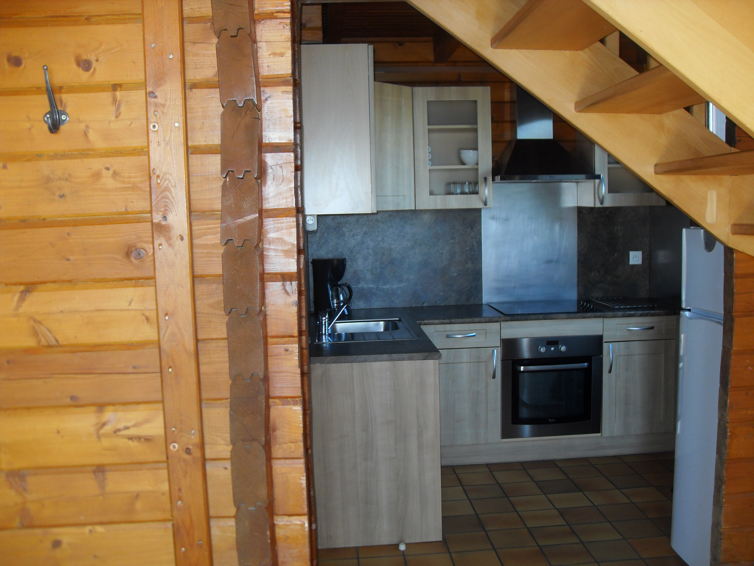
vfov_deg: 41.8
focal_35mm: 34
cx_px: 377
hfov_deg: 54.0
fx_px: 741
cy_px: 283
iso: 100
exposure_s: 1/45
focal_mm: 6.3
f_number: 2.8
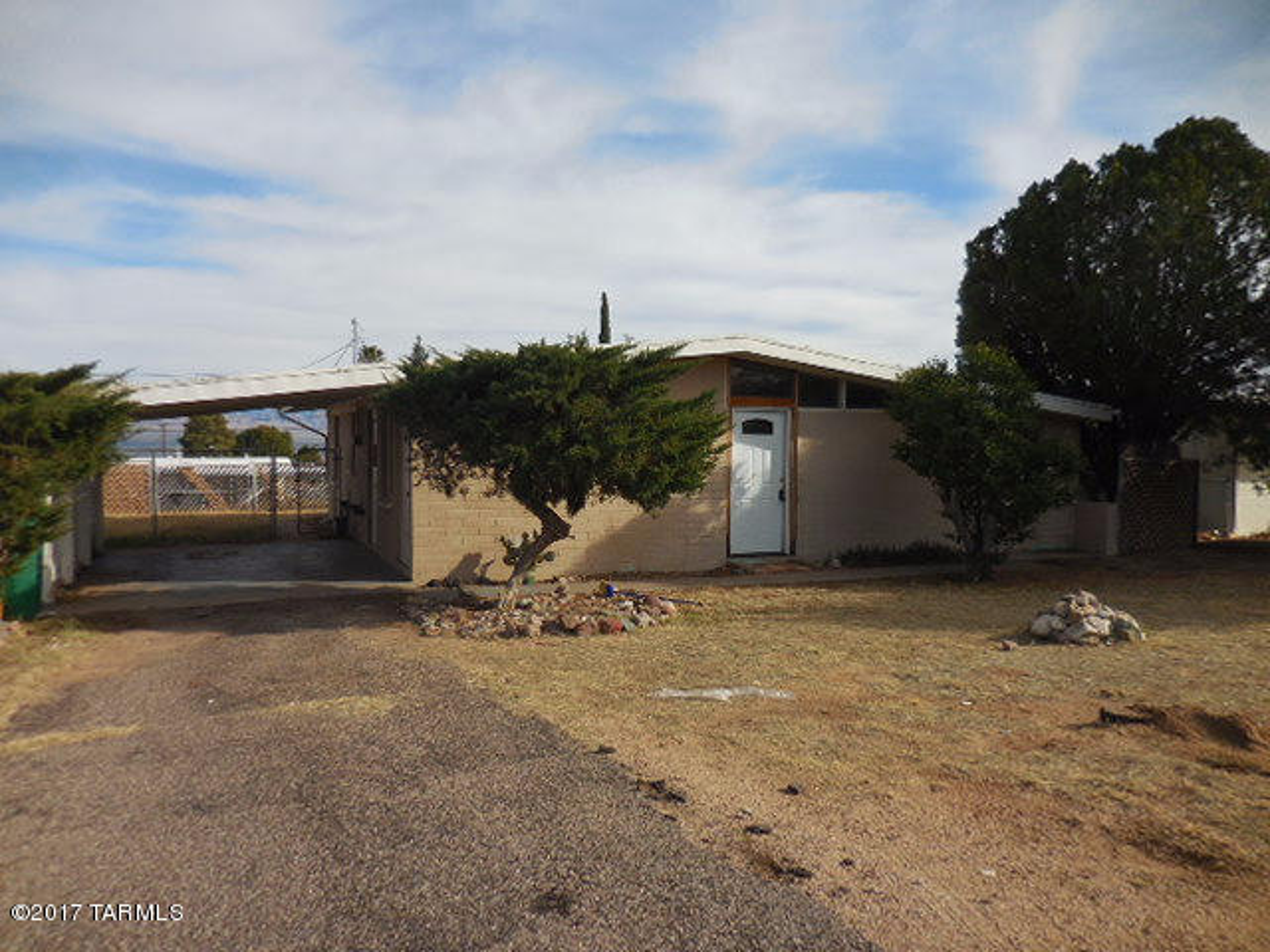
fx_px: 917
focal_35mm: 25
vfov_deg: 54.9
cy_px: 476
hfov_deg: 69.4
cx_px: 635
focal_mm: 4.5
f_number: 6.6
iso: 125
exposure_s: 1/640
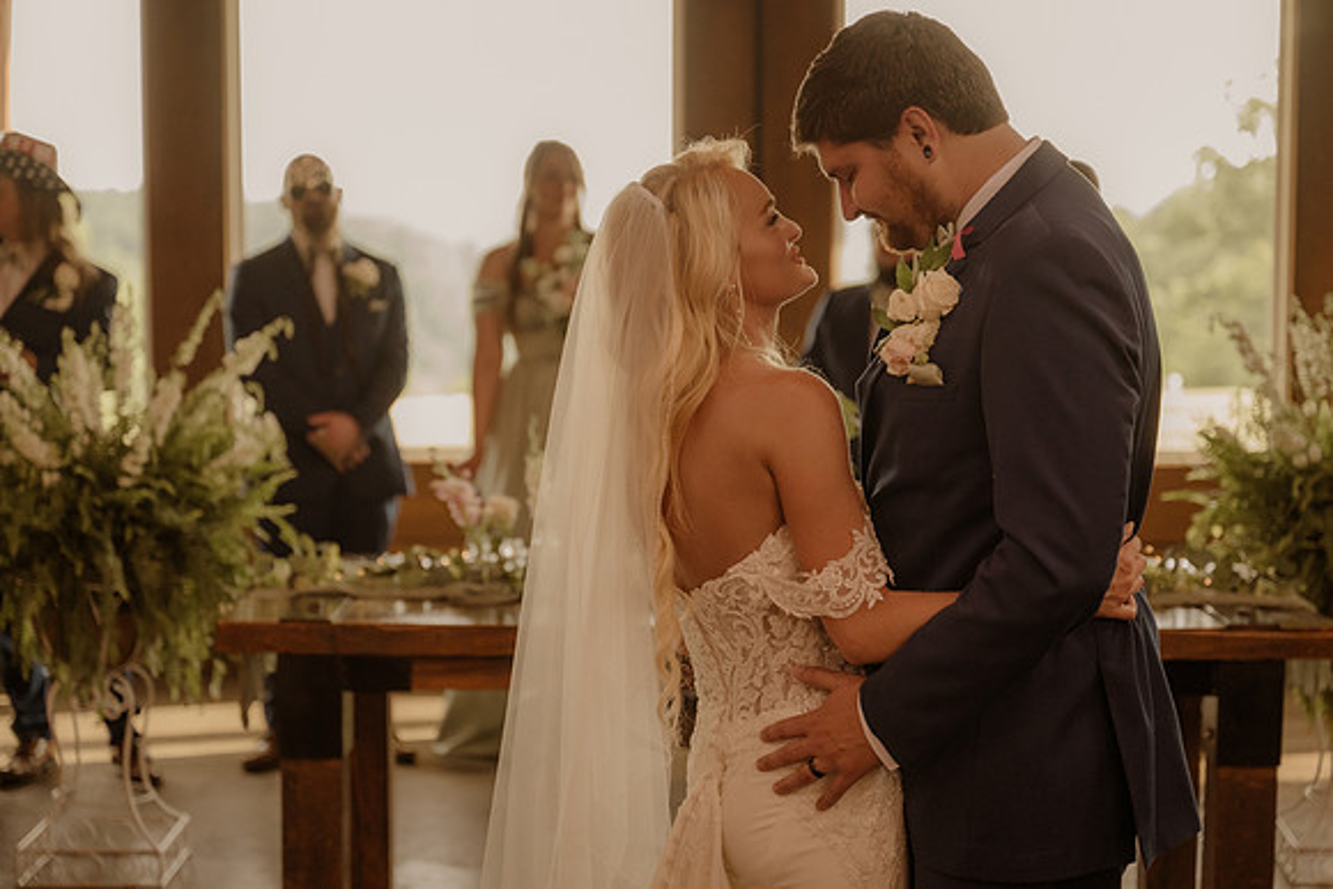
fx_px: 2592
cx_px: 666
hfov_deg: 28.8
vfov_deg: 19.5
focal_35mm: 70
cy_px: 444
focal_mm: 70
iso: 1000
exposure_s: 1/250
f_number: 2.8
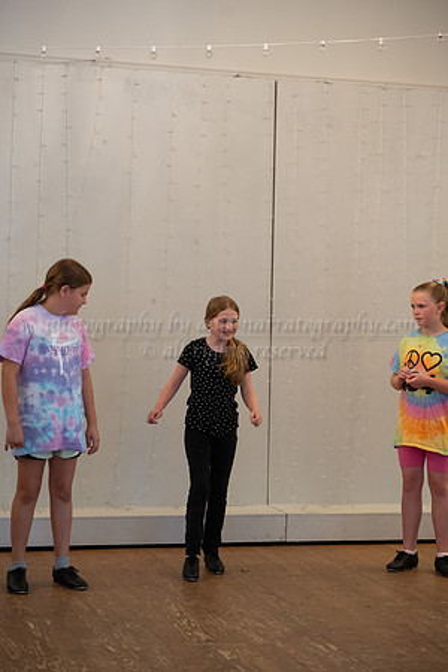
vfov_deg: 27.0
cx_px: 224
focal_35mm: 75
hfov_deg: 18.2
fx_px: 1400
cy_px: 336
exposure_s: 1/200
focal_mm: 75
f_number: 3.5
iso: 1600
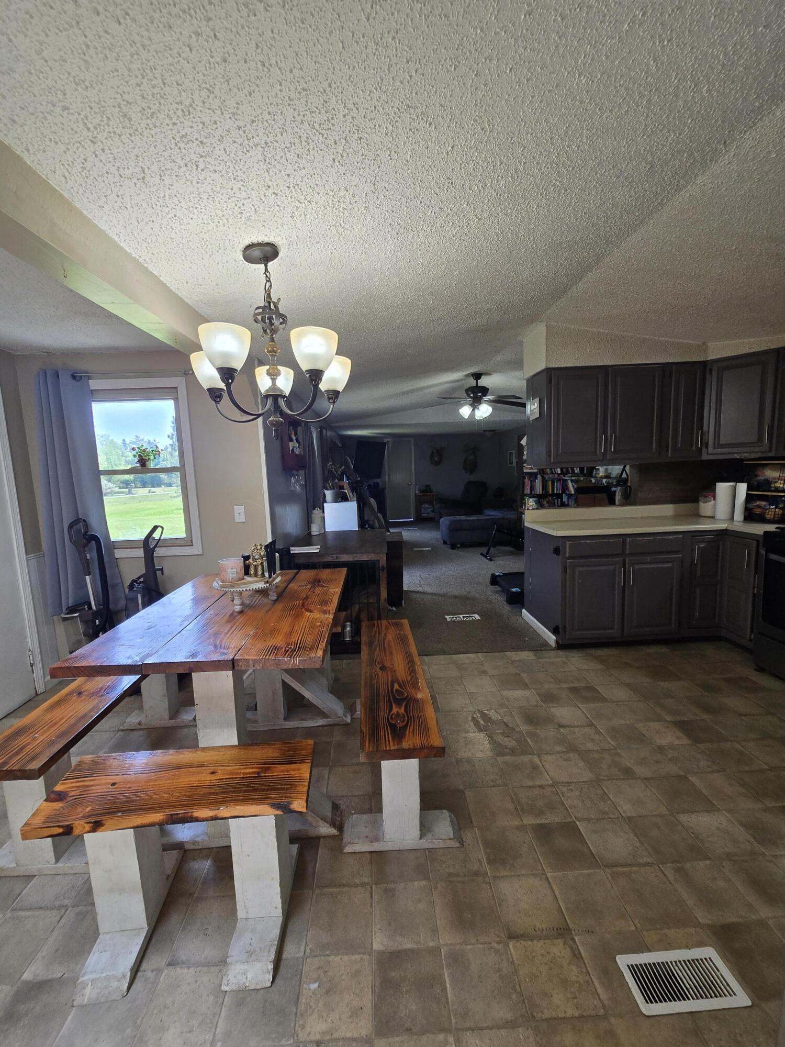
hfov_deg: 89.9
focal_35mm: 13
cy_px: 524
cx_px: 392
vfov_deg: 106.2
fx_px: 393
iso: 100
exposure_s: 1/120
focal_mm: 2.2
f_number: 2.2
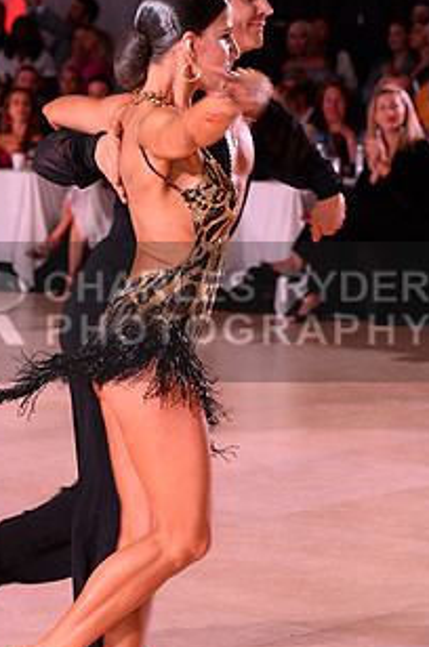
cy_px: 313
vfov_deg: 12.7
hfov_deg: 8.4
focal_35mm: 162
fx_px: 2909
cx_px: 173
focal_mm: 86
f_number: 5
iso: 2500
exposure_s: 1/250
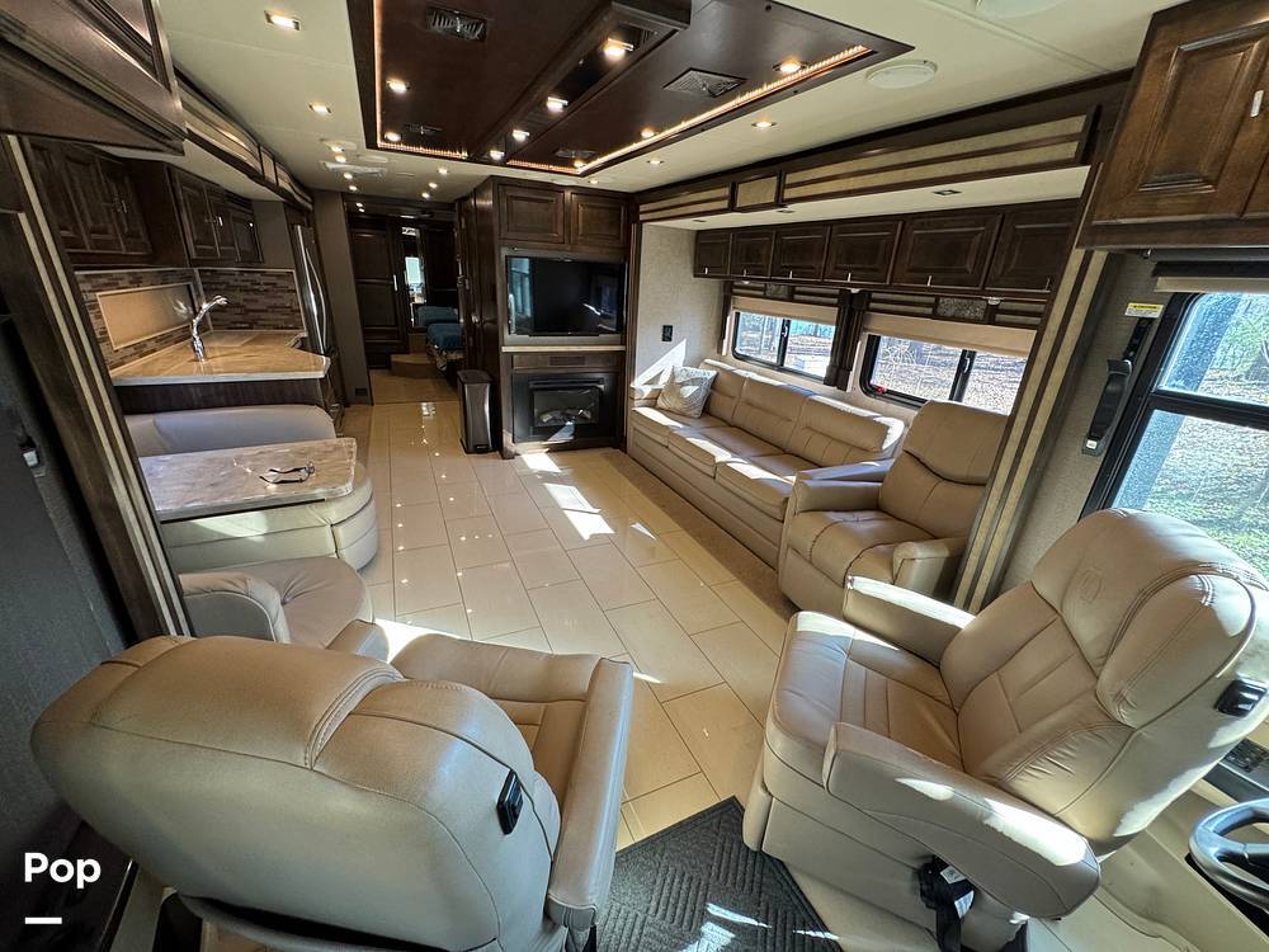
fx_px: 513
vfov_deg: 85.7
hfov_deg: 102.1
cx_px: 634
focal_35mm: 14
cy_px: 476
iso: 250
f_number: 2.2
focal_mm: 2.22
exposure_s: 1/99
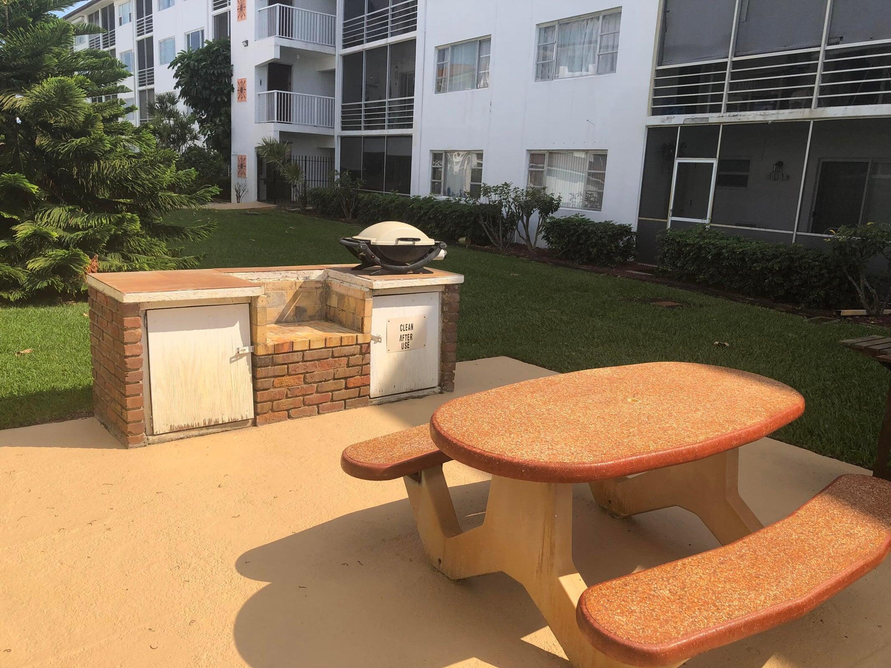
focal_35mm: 28
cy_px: 334
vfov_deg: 49.7
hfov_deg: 63.4
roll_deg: -1.9
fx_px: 721
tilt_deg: -10.1
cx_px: 446
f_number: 1.8
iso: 20
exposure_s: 1/1779
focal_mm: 3.99
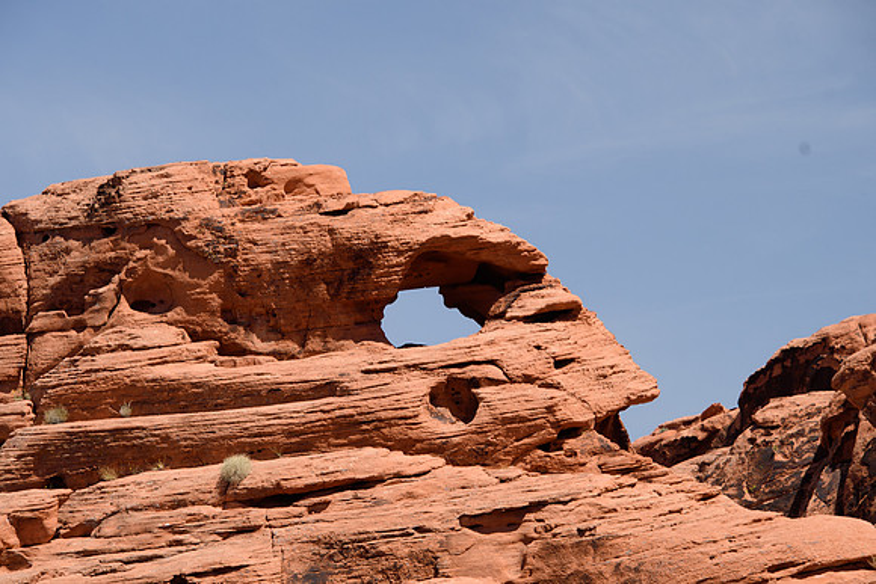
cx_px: 438
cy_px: 292
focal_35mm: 202
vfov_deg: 6.8
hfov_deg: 10.2
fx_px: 4928
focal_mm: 135
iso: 200
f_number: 8
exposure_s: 1/160
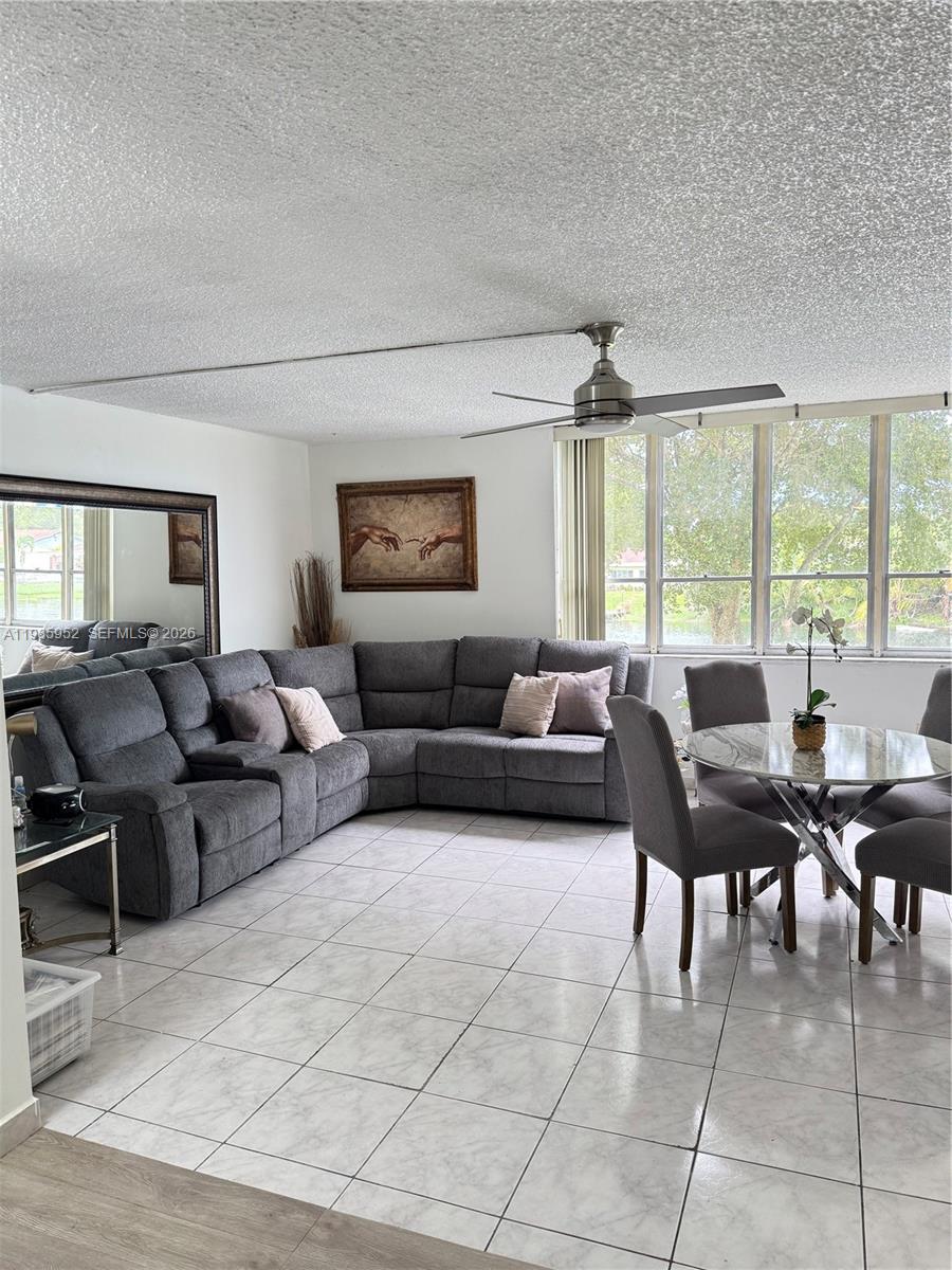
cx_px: 476
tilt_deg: -5.7
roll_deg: +1.5
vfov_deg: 71.6
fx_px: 880
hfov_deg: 56.8
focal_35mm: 24
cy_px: 635
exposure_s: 1/60
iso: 160
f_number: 1.78
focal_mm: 6.76
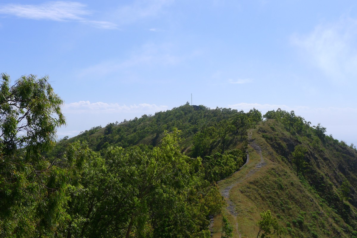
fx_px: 367
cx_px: 178
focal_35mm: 37
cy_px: 119
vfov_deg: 36.0
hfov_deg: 51.9
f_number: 4
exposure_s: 1/1000
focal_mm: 7.9
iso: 80
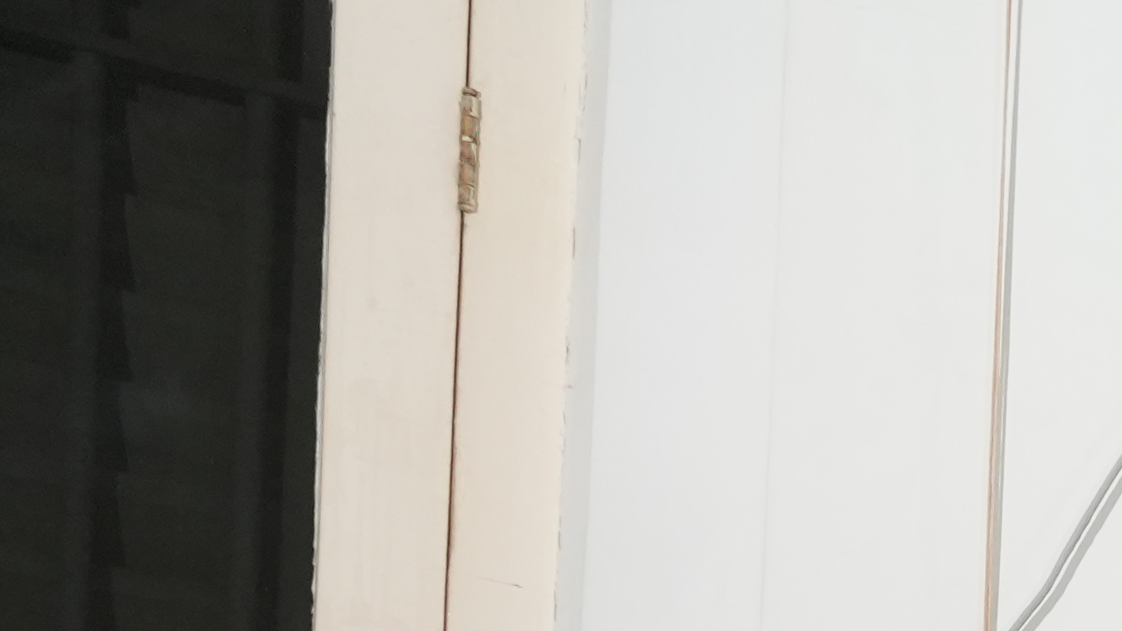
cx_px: 3031
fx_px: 4225
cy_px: 1883
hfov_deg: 11.3
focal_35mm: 142
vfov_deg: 7.5
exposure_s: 1/100
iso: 1250
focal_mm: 24
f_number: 3.2
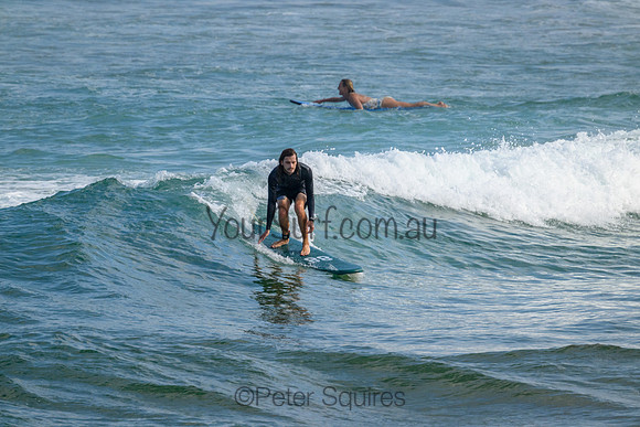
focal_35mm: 800
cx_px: 320
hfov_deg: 2.6
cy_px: 214
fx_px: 14225
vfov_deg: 1.7
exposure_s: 1/2000
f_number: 11
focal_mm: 800
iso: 1100
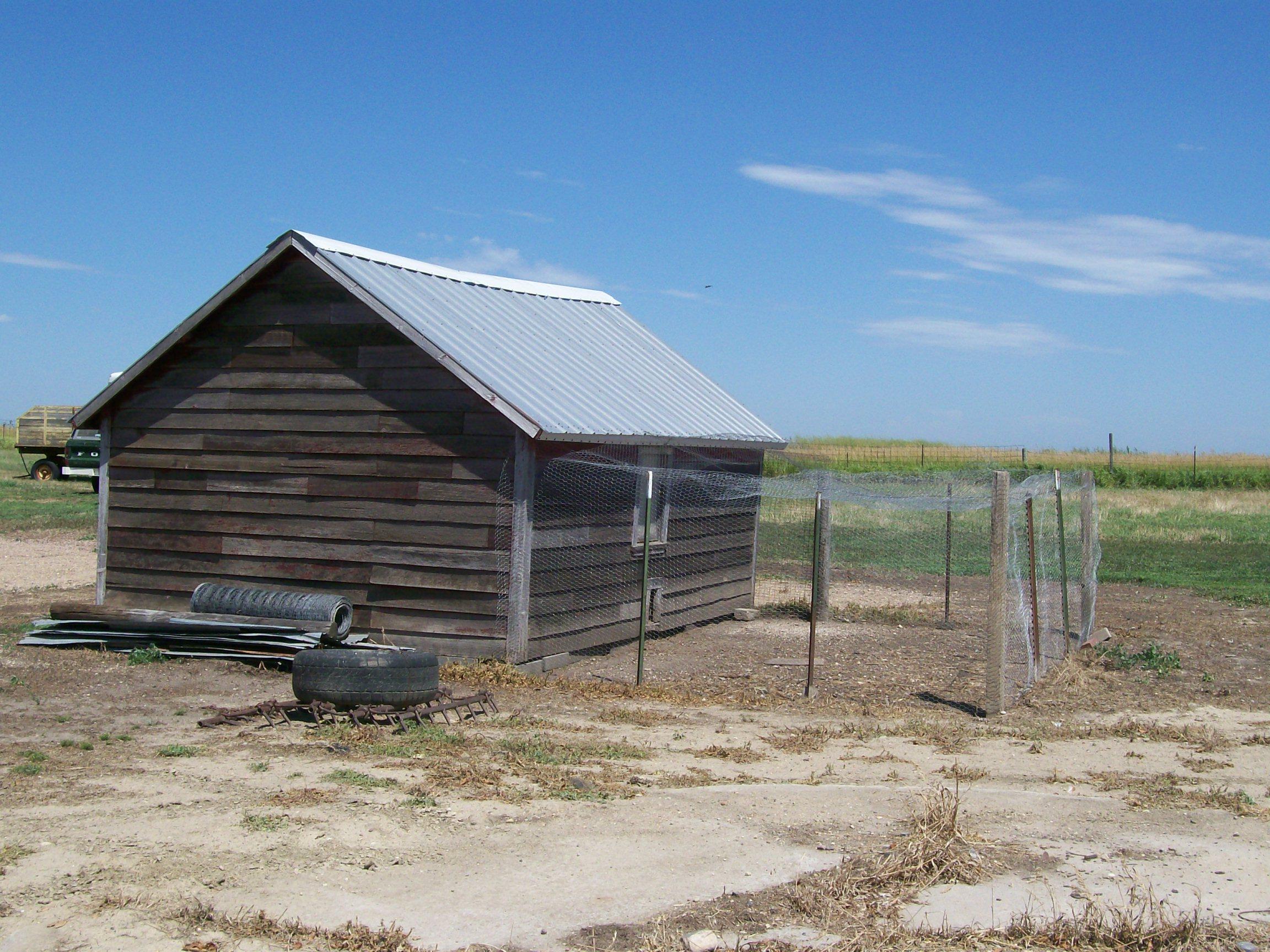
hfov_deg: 42.1
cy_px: 476
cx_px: 635
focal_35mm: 45
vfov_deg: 32.2
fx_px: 1651
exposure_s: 1/663
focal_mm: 7.6
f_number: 5.4
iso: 80
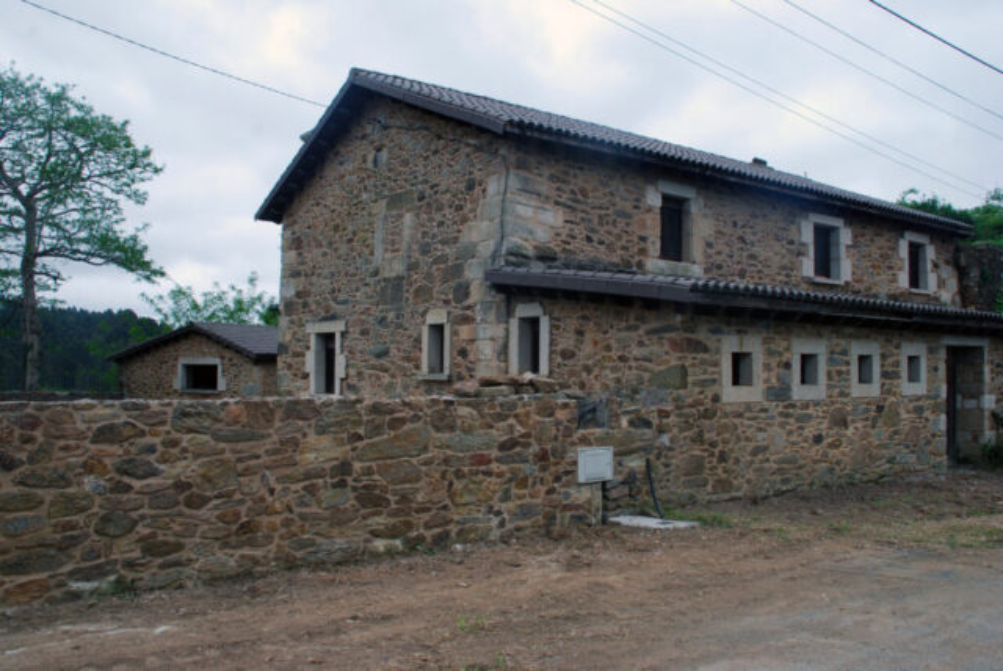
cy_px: 336
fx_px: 837
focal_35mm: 30
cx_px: 502
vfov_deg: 43.7
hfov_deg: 61.9
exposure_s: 1/100
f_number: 9
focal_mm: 20
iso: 200
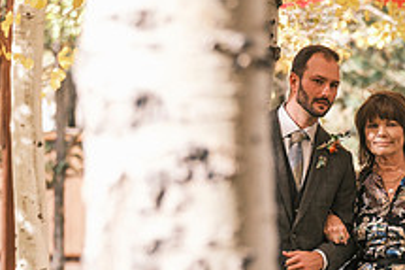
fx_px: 6138
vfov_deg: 2.5
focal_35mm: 546
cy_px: 175
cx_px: 341
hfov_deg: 3.8
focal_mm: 134.4
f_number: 3.2
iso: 400
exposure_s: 1/500
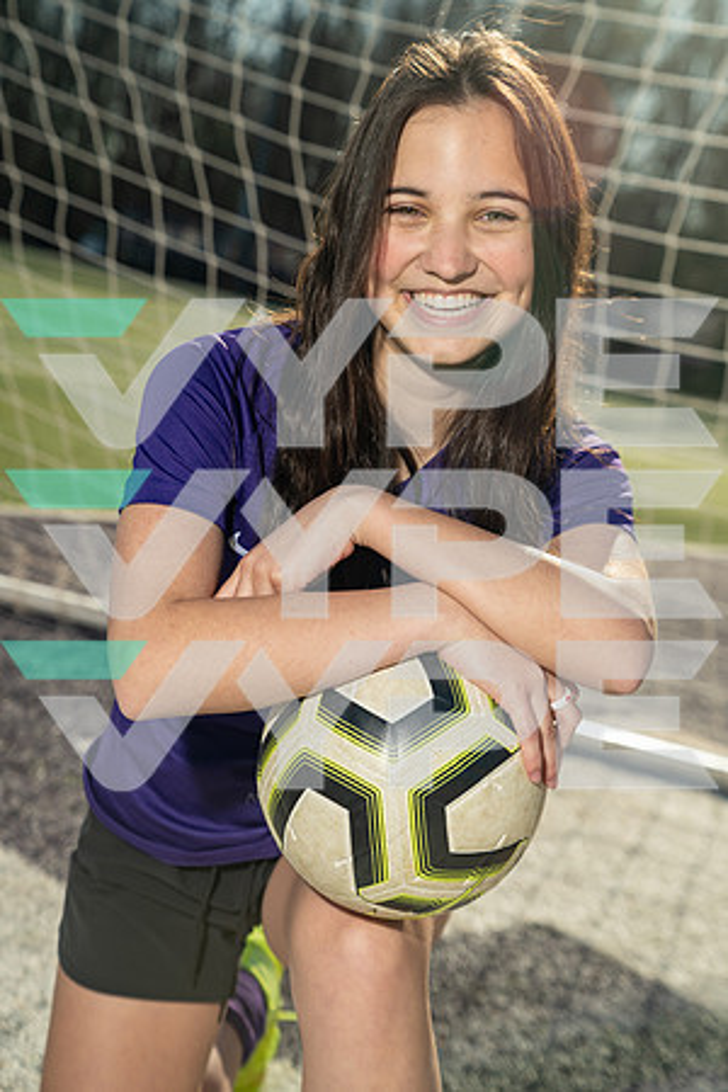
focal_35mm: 61
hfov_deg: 22.3
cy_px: 546
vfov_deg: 32.9
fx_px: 1850
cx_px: 364
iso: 200
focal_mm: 61
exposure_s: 1/250
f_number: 4.5
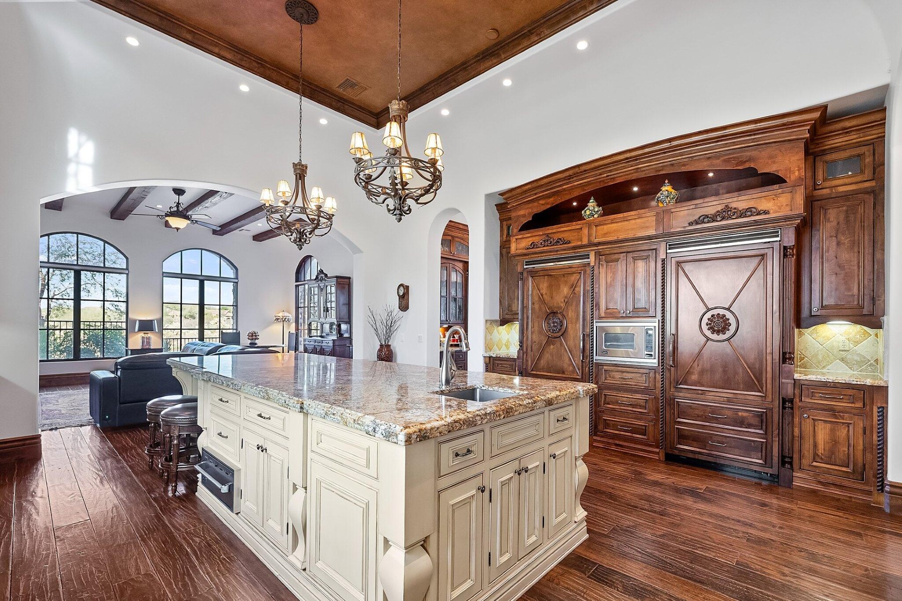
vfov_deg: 73.7
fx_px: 401
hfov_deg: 96.7
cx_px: 451
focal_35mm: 16
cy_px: 300
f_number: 8
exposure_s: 1/15
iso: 3200
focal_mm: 16
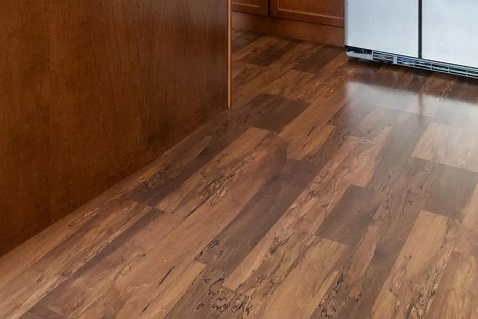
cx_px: -11
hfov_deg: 33.4
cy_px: -154
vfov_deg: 21.3
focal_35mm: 54
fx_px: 717
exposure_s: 1/20
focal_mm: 10
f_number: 7.1
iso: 320
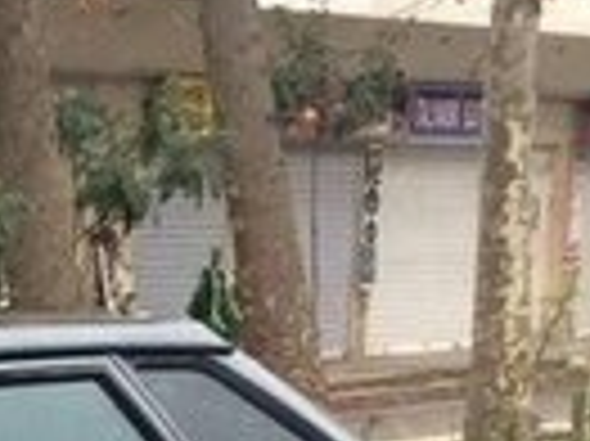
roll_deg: +2.9
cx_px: -545
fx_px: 2486
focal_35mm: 146
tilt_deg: -10.1
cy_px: 983
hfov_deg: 12.2
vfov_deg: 9.3
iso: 64
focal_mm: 4.15
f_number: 2.2
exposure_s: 1/33
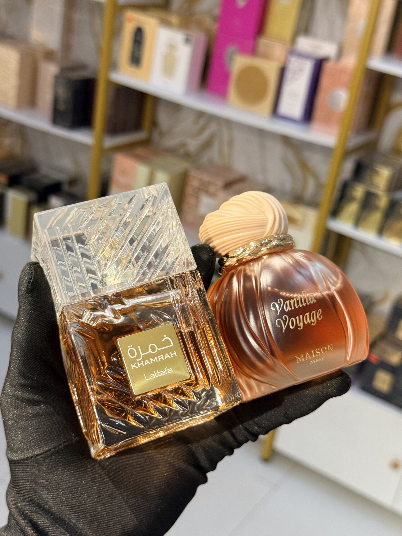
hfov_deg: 30.3
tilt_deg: -23.9
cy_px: 268
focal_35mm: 48
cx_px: 201
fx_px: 743
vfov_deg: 39.7
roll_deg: -11.2
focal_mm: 6.76
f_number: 1.78
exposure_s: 1/50
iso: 200
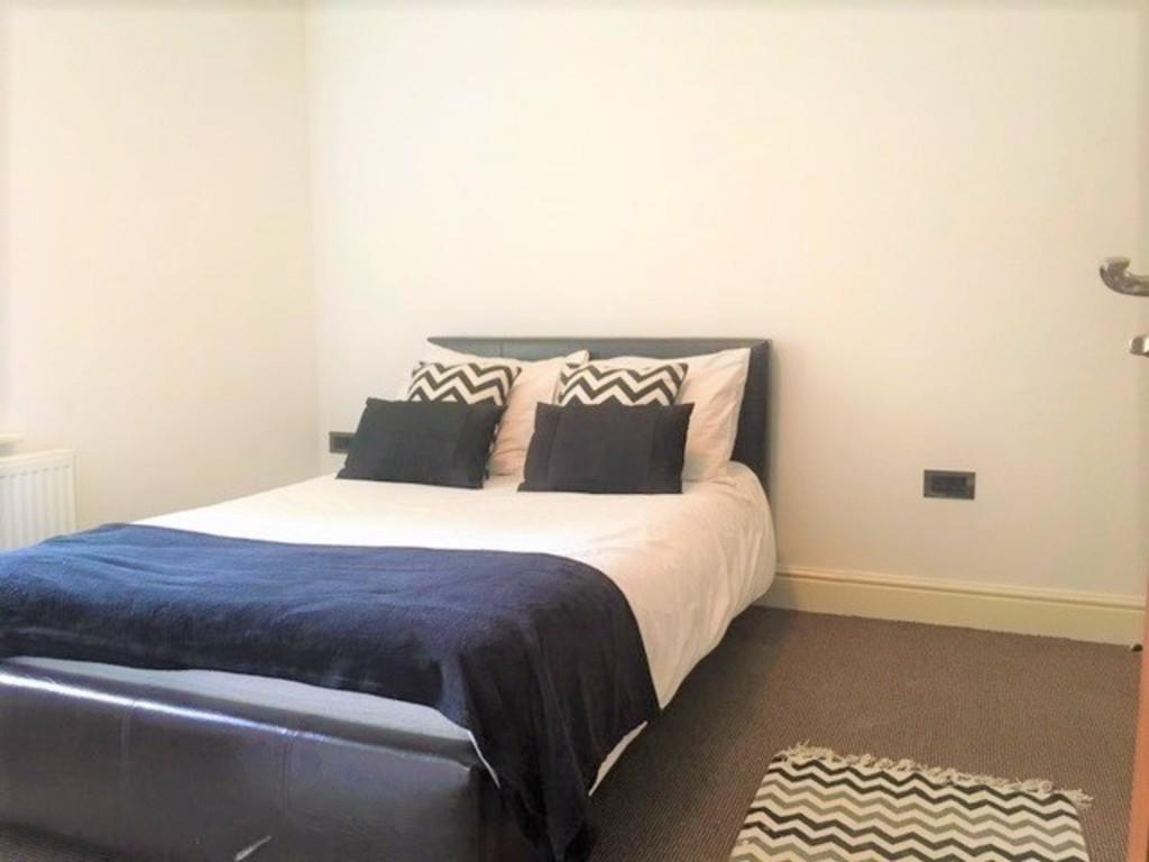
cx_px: 574
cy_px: 431
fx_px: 963
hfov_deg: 61.7
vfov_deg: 48.2
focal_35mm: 29
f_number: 2.2
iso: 200
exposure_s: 1/33
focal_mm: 4.15
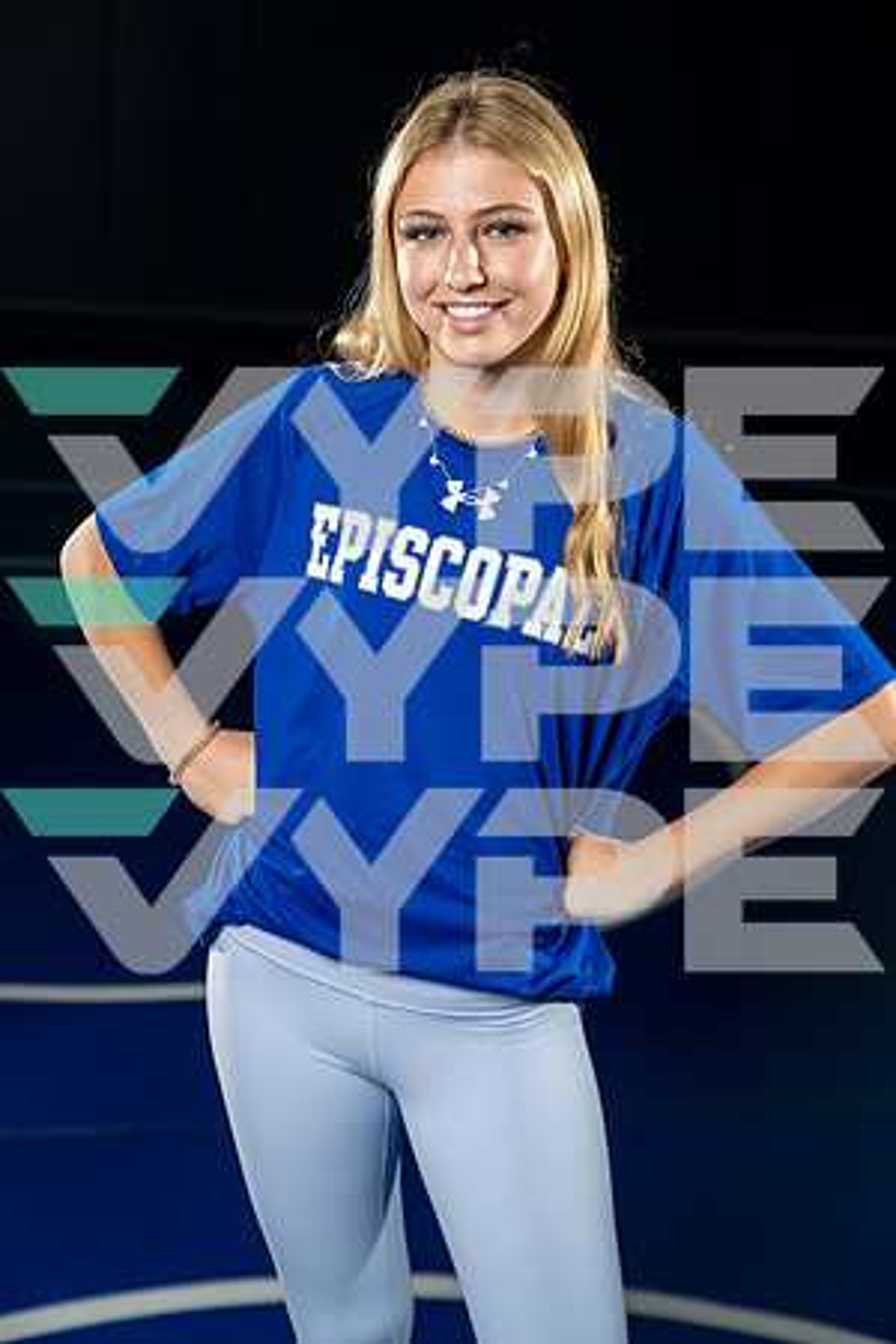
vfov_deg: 28.8
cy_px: 672
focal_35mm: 70
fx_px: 2613
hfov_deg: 19.5
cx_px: 448
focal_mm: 70
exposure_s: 1/125
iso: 800
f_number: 4
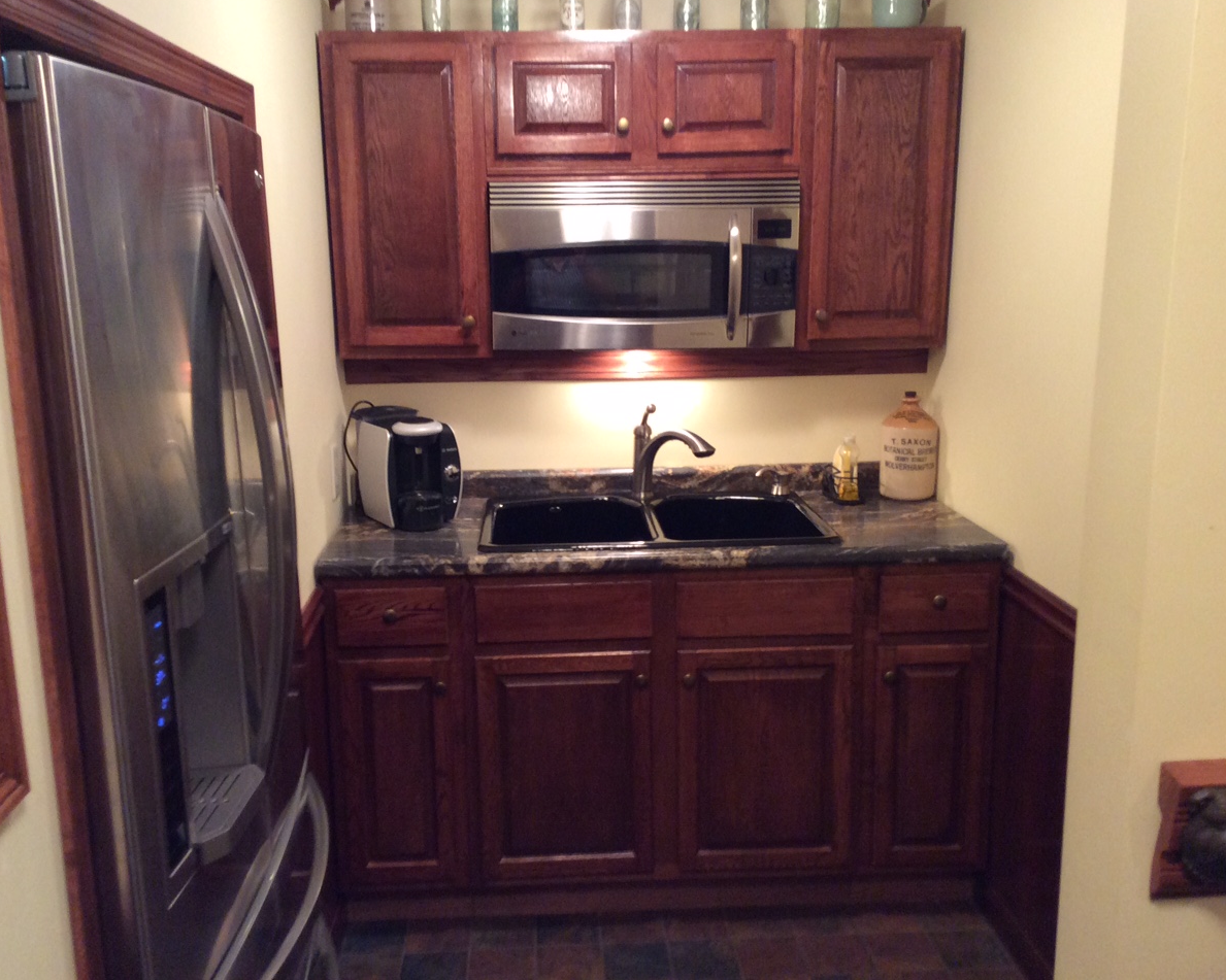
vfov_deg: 43.4
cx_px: 584
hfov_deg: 52.8
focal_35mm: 34
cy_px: 483
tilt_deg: -9.4
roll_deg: +2.0
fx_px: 1234
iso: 125
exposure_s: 1/24
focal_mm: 3.3
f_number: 2.4
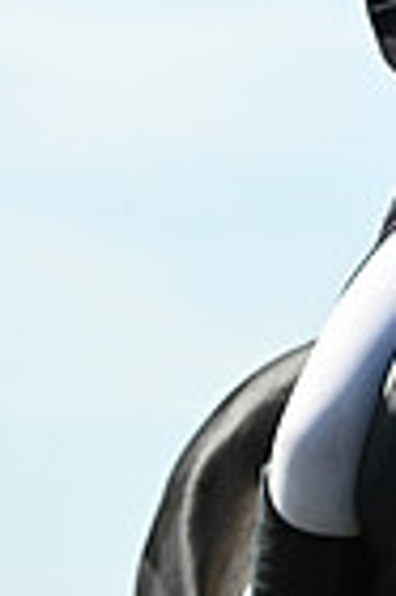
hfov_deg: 3.2
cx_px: 1086
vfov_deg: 4.9
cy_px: -36
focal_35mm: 422
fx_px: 6980
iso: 220
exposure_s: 1/1250
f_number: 5
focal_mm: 102
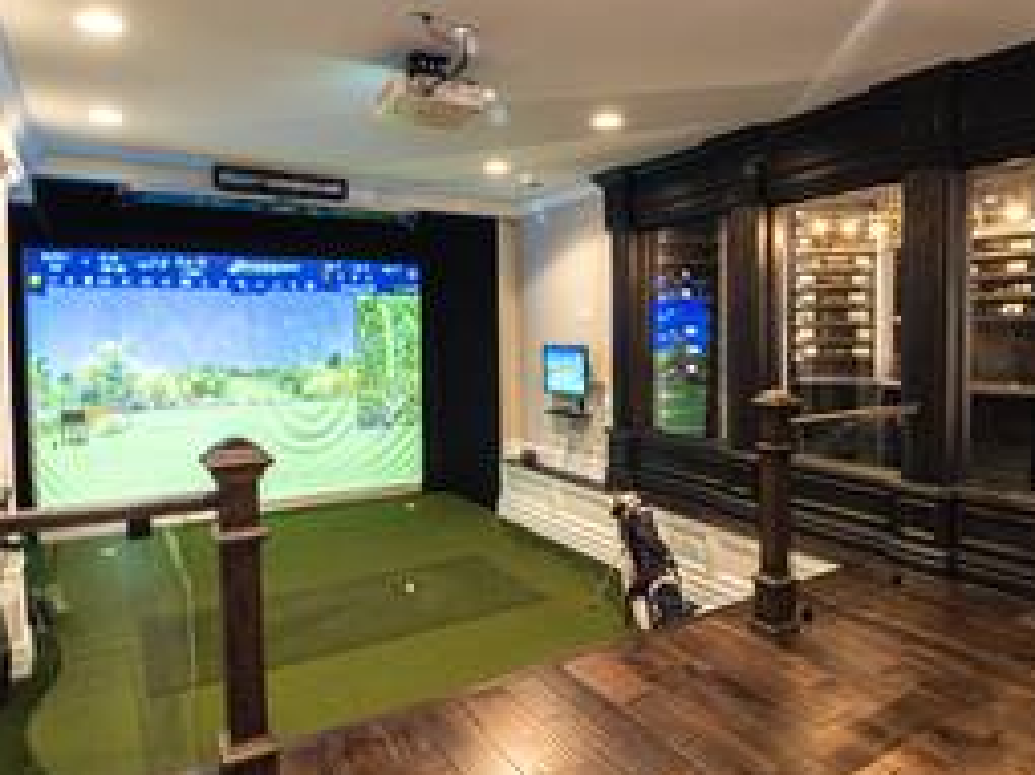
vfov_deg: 61.0
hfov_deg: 75.8
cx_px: 609
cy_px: 365
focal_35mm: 22
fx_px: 657
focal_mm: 7
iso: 50
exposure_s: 1.6
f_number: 6.3
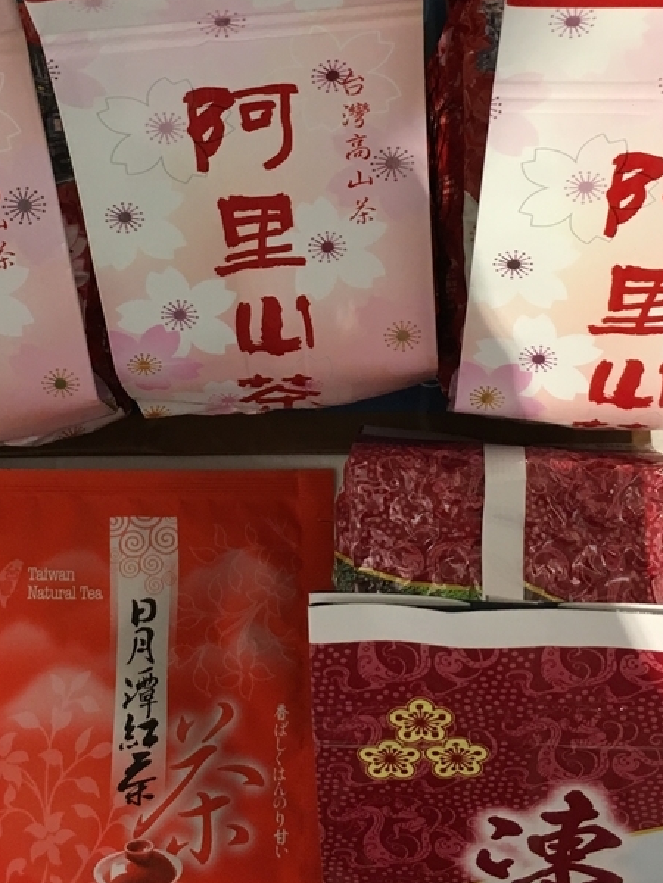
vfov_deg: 32.7
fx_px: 1481
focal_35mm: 58
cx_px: 273
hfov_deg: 25.2
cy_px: 234
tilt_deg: -72.8
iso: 100
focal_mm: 4.15
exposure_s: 1/30
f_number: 2.2
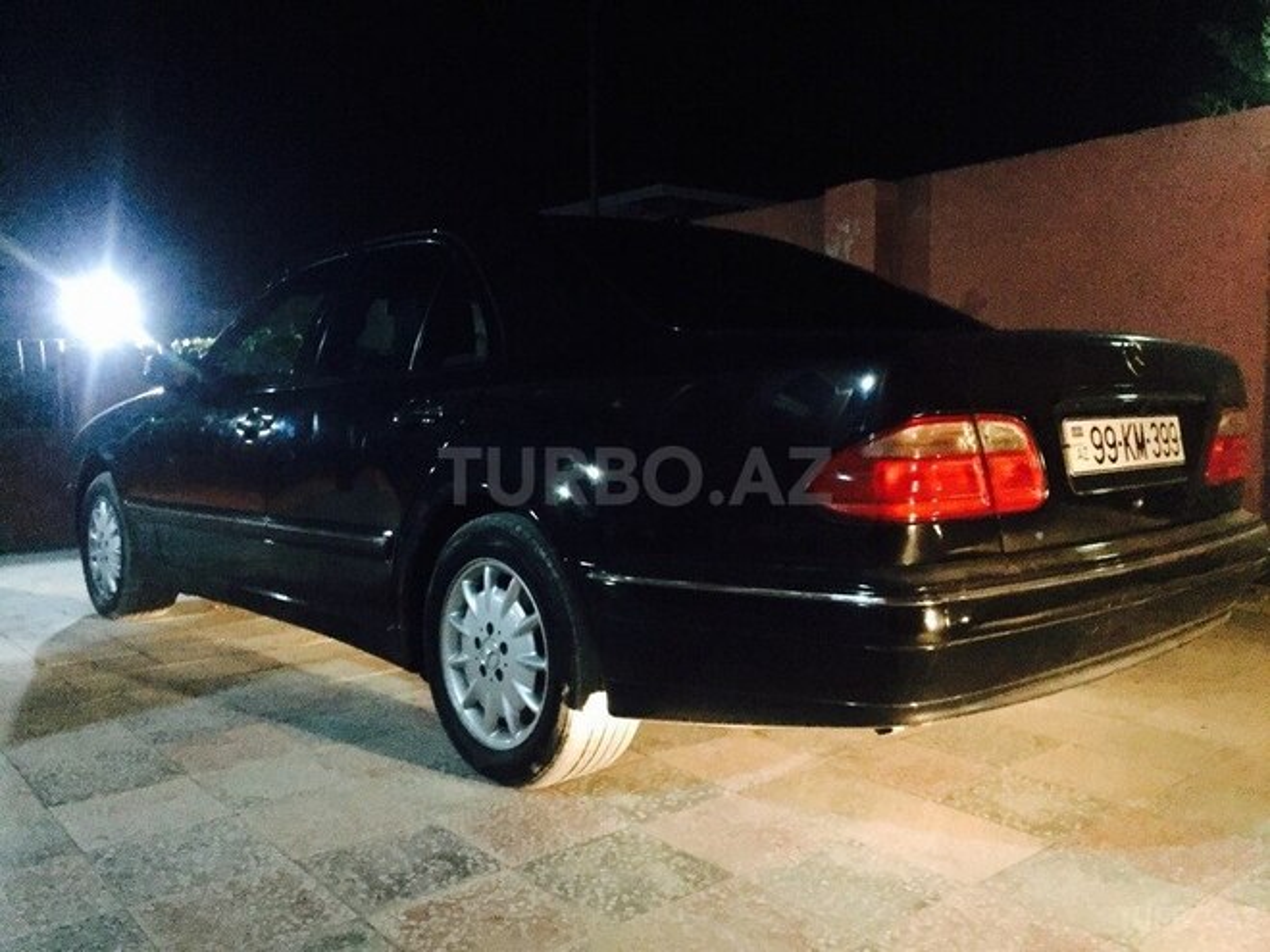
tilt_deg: -0.3
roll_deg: -1.0
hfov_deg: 61.7
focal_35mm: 29
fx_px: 1064
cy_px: 476
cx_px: 635
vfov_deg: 48.2
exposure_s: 1/17
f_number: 2.2
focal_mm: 4.15
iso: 2000
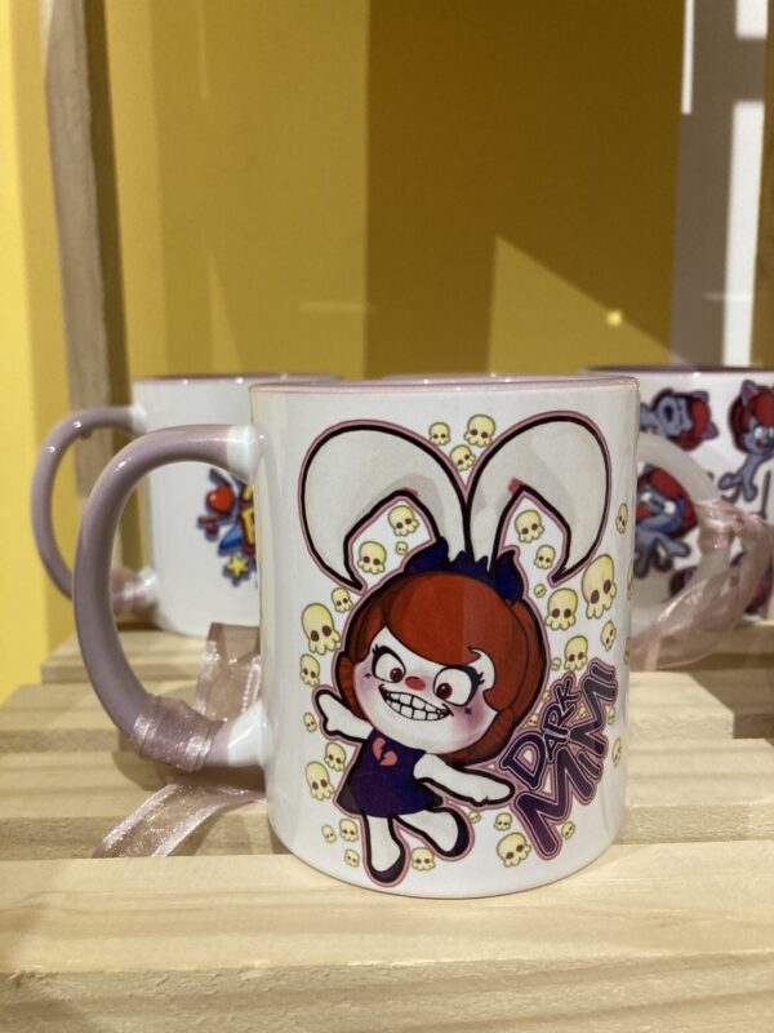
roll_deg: +2.0
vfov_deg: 63.4
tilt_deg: -6.0
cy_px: 516
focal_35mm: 28
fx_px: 835
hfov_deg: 49.7
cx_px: 387
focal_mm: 3.99
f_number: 1.8
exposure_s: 1/79
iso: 80
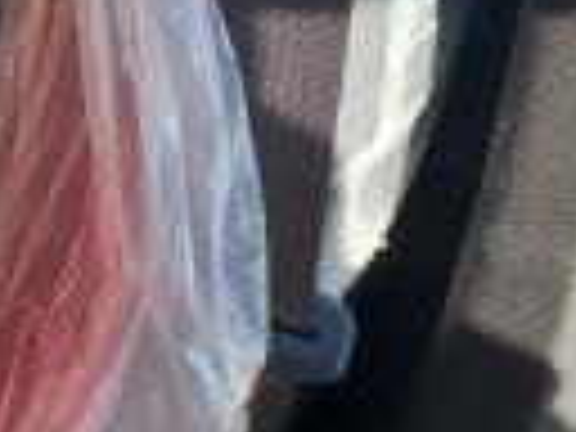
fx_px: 1697
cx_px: 32
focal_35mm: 102
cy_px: -328
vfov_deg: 13.2
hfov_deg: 18.9
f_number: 2.4
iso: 50
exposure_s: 1/235
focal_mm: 4.3
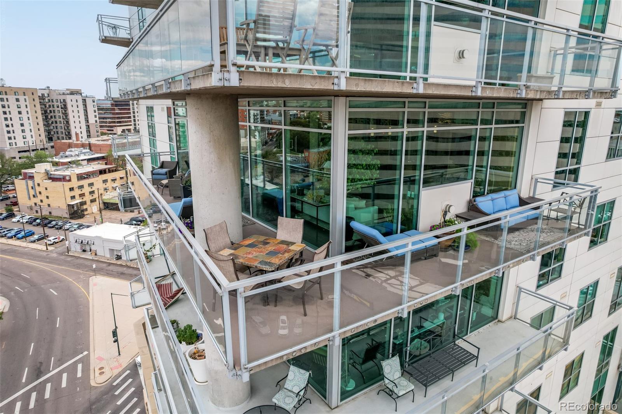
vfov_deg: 57.2
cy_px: 207
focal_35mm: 22
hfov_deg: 78.6
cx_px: 311
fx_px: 380
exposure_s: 1/1000
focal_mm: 8.38
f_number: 2.8
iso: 150
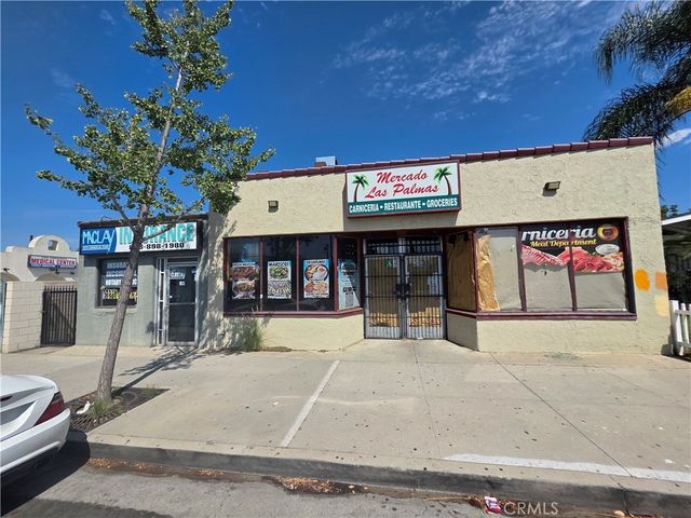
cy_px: 259
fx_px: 260
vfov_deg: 89.9
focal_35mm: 13
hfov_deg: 106.2
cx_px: 346
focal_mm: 2.2
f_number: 1.9
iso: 40
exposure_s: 1/3220
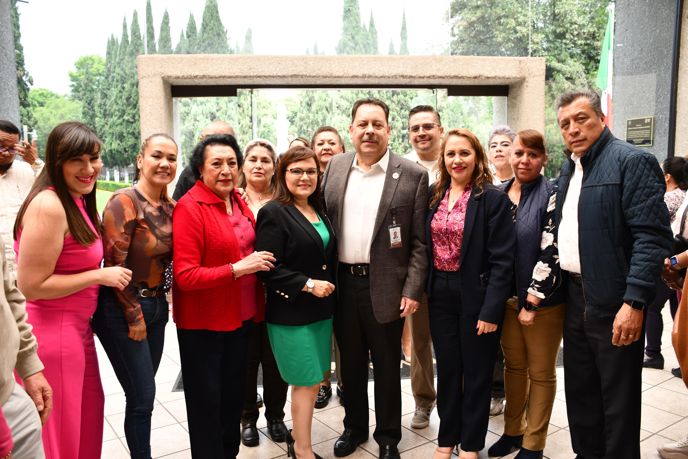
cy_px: 230
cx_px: 344
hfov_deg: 61.9
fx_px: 573
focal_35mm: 30
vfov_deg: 43.6
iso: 200
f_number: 4.8
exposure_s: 1/90
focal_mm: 20
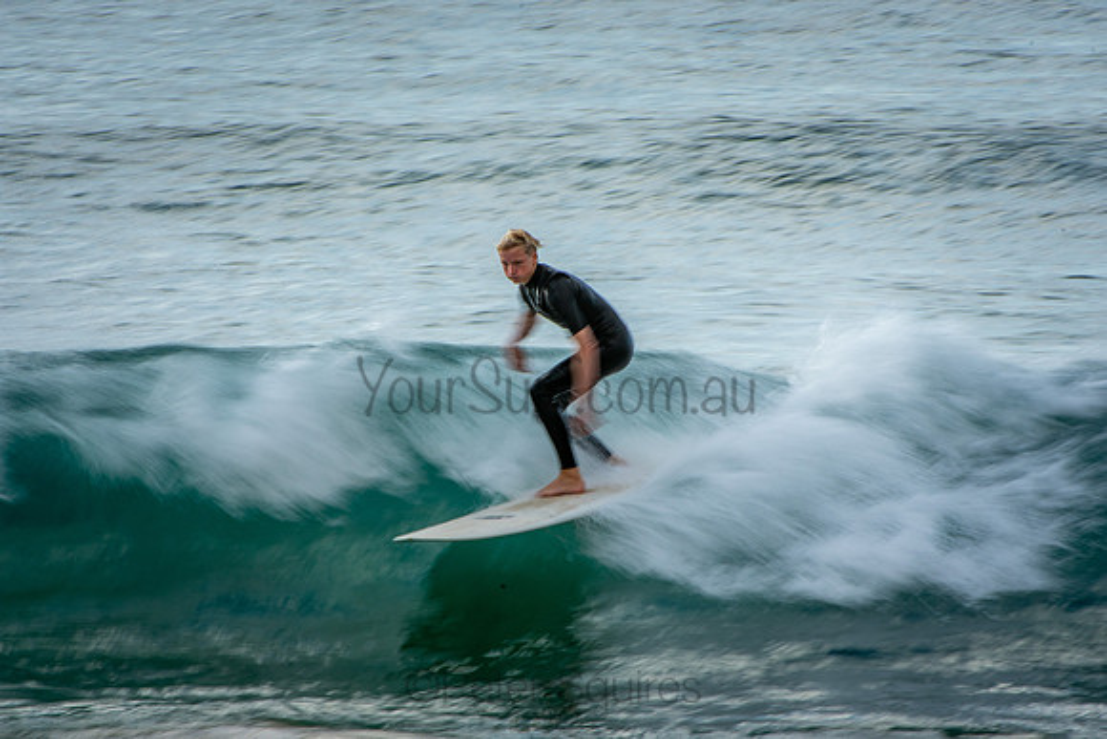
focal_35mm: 600
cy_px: 370
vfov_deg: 2.3
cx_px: 554
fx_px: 18453
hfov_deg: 3.4
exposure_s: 1/20
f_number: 22
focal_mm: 400
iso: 100
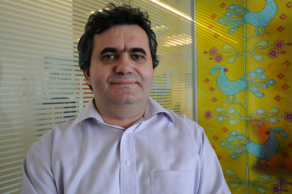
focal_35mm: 36
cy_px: 97
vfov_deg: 36.8
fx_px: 292
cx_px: 146
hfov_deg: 53.2
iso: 200
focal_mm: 24
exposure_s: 1/30
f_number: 4.5
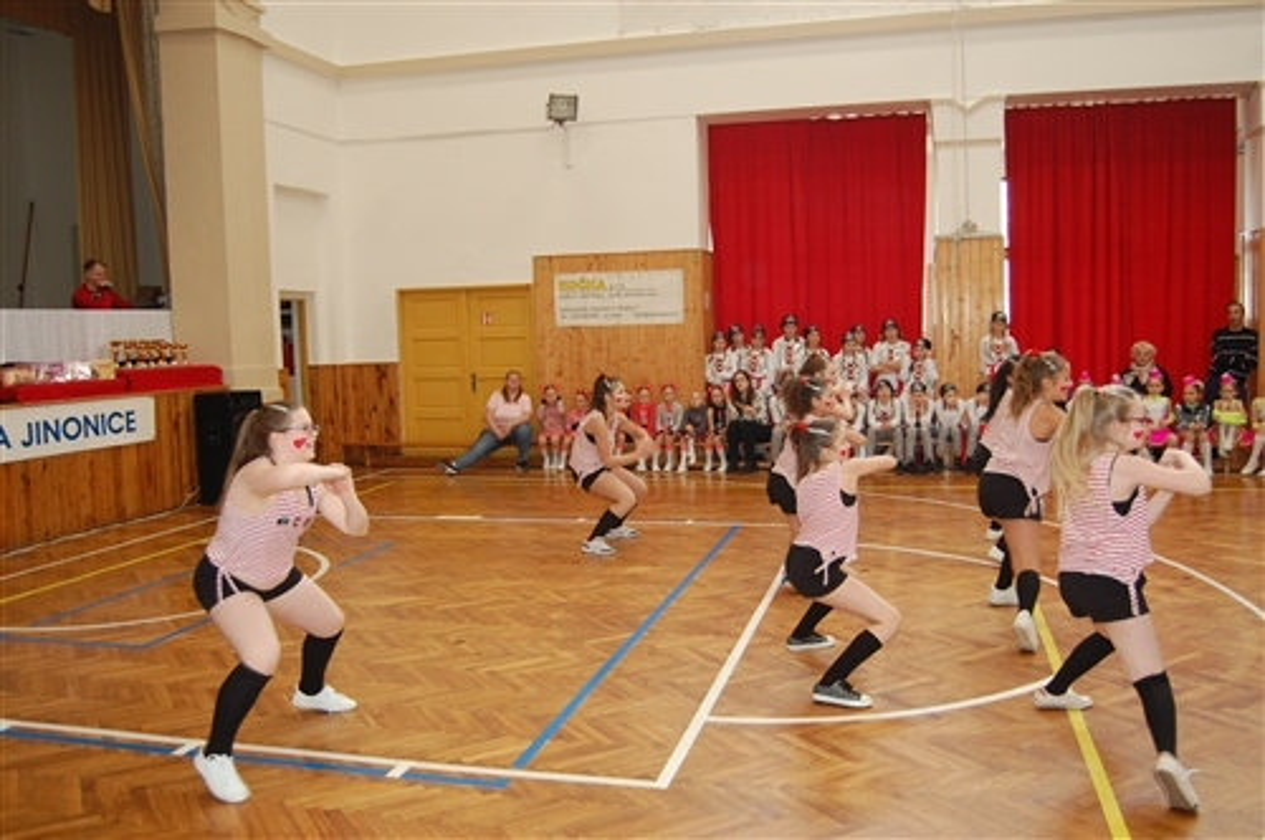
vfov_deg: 43.5
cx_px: 632
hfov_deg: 62.0
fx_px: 1053
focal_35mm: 30
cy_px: 420
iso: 400
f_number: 3.8
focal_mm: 20
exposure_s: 1/60
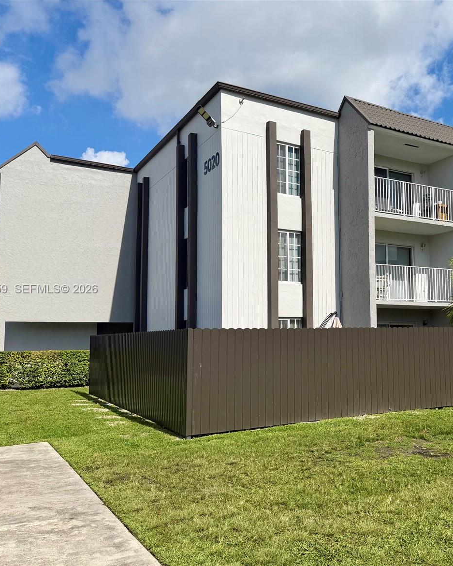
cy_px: 290
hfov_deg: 44.4
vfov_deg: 55.7
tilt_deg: +5.3
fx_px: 536
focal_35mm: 32
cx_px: 334
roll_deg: +1.6
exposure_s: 1/6173
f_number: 1.78
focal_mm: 6.76
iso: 80
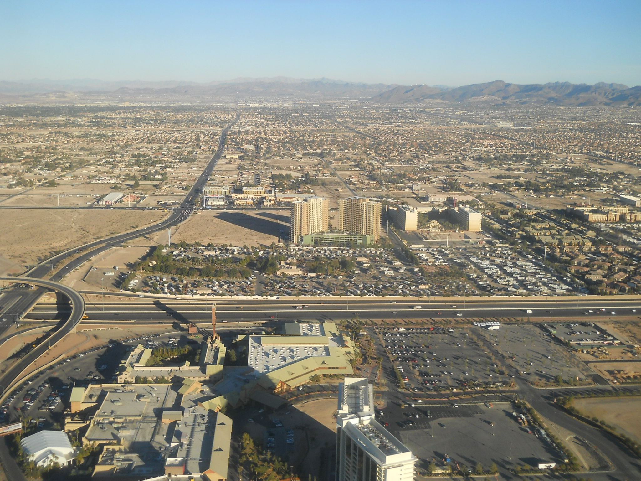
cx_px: 320
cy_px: 240
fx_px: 759
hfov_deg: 45.8
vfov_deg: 35.1
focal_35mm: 41
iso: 80
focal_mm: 6.72
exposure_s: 1/160
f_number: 5.5
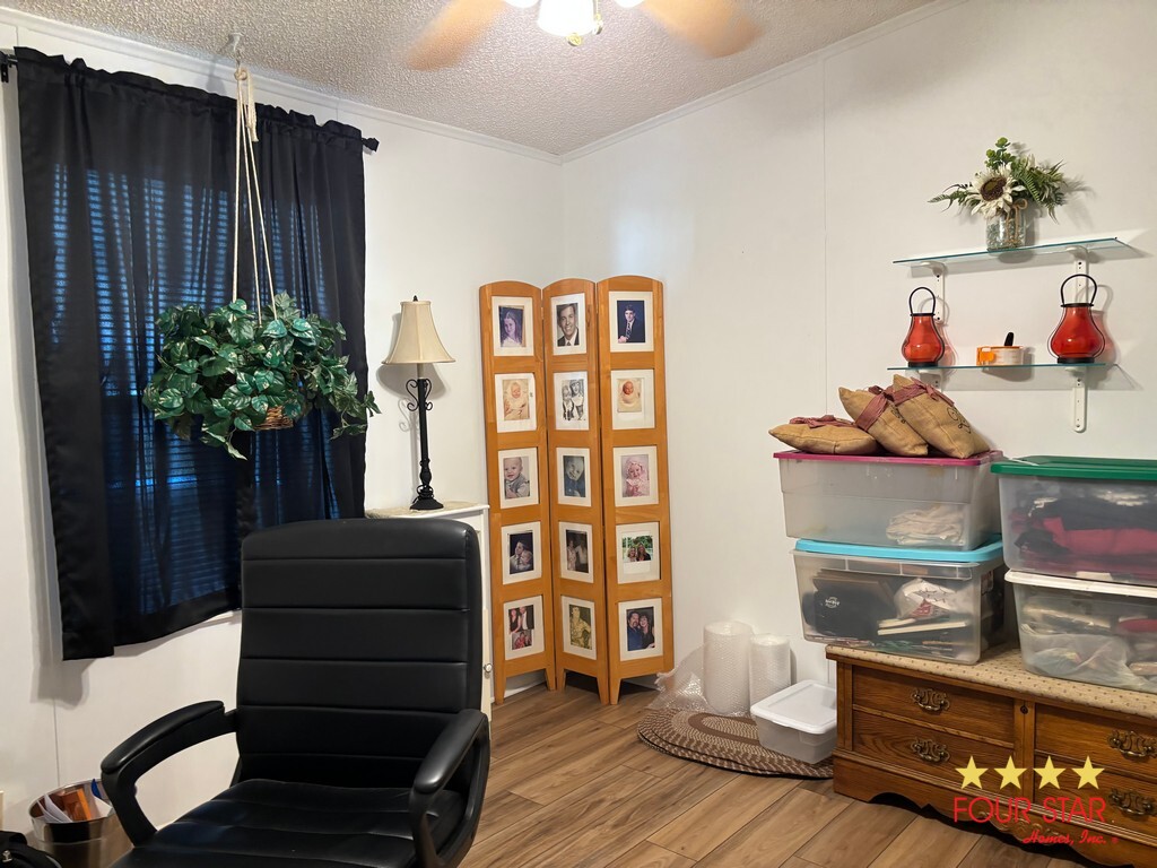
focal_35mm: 26
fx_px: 869
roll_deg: +1.6
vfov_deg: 53.1
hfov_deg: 67.3
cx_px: 578
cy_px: 434
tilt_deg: -2.3
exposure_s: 1/60
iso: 250
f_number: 1.6
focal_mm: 5.96
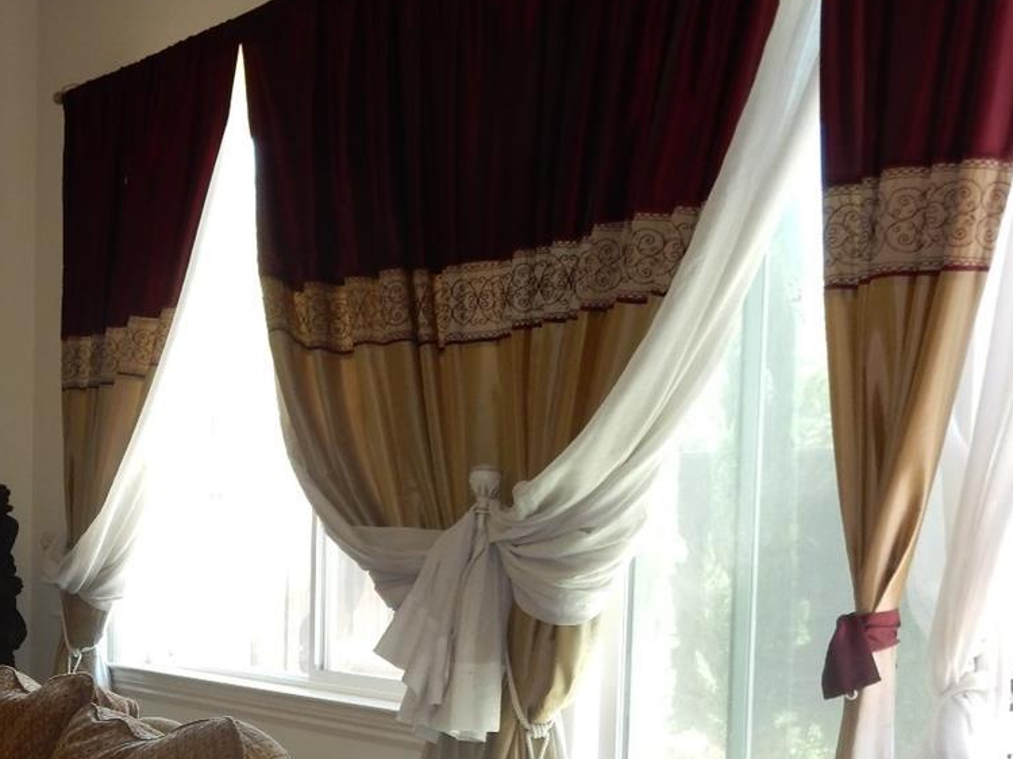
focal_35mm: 72
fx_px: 2106
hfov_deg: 26.1
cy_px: 700
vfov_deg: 20.0
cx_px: 99
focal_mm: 6.4
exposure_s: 1/40
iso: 125
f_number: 4
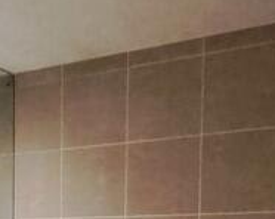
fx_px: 569
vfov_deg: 19.7
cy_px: 299
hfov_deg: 25.6
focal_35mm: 70
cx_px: -12
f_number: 2.2
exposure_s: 1/25
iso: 200
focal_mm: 1.74
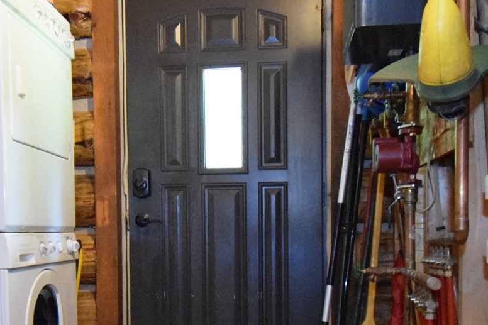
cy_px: 248
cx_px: 218
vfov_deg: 31.3
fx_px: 569
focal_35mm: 42
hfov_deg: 46.3
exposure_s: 1/50
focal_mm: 10
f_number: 4.5
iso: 6400
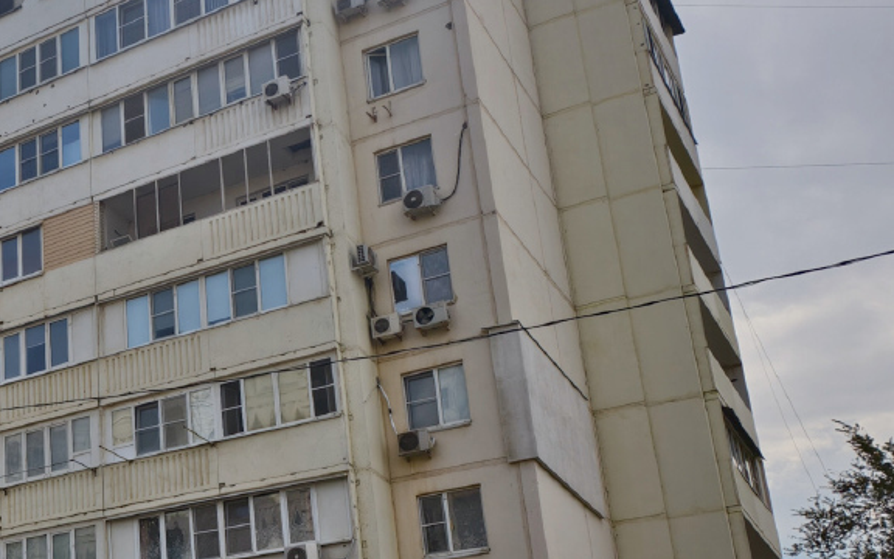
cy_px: 443
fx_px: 1340
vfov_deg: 23.2
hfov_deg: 32.7
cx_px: -71
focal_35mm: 55
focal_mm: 6.54
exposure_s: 1/5435
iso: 71
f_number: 1.57
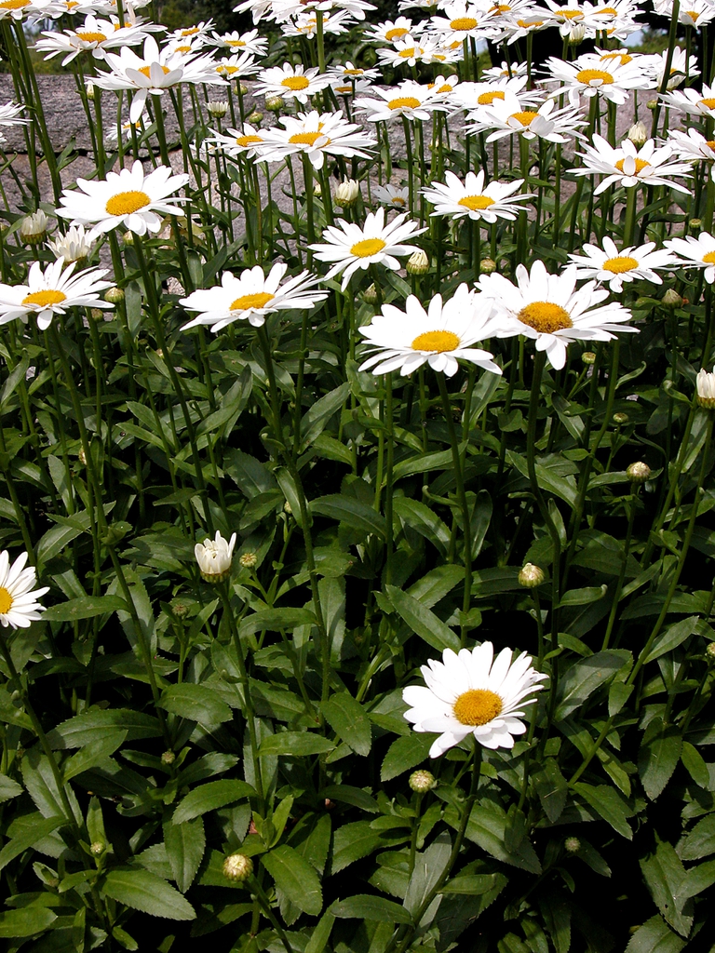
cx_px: 358
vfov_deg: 33.8
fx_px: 1570
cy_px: 476
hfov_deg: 25.7
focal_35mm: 57
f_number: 5.6
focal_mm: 14.7
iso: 100
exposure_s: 1/501
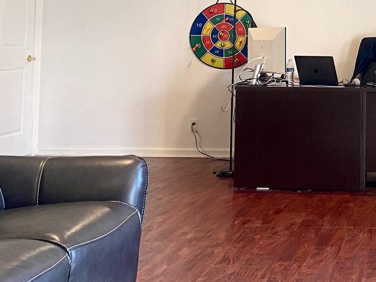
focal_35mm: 72
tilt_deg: +1.9
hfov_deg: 26.1
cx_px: 346
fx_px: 782
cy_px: -6
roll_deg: -1.0
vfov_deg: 19.8
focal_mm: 4.25
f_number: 1.8
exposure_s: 1/60
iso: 100
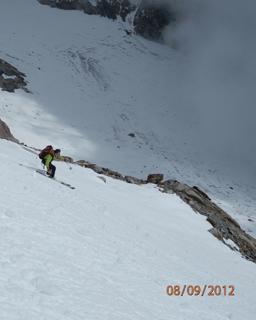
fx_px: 417
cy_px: 162
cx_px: 43
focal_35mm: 44
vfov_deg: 42.0
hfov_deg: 33.0
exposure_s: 1/800
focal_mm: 6
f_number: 9.7
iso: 80
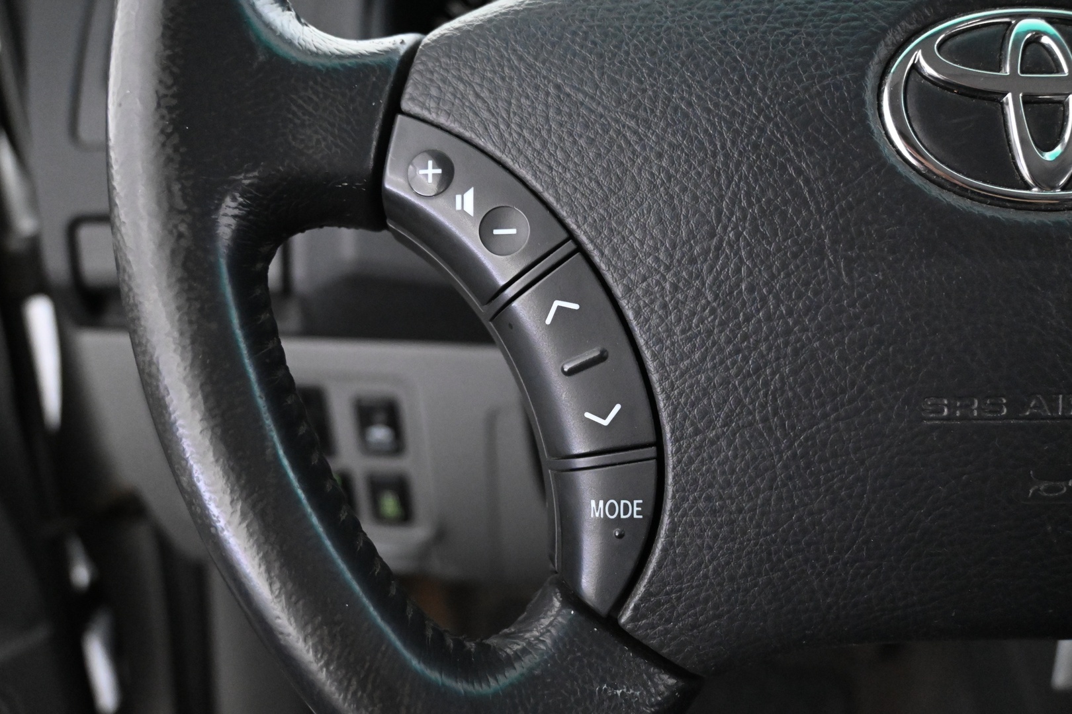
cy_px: 357
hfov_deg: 59.5
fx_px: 938
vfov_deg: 41.7
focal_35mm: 32
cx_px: 536
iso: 7200
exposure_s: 1/30
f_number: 4
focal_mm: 21
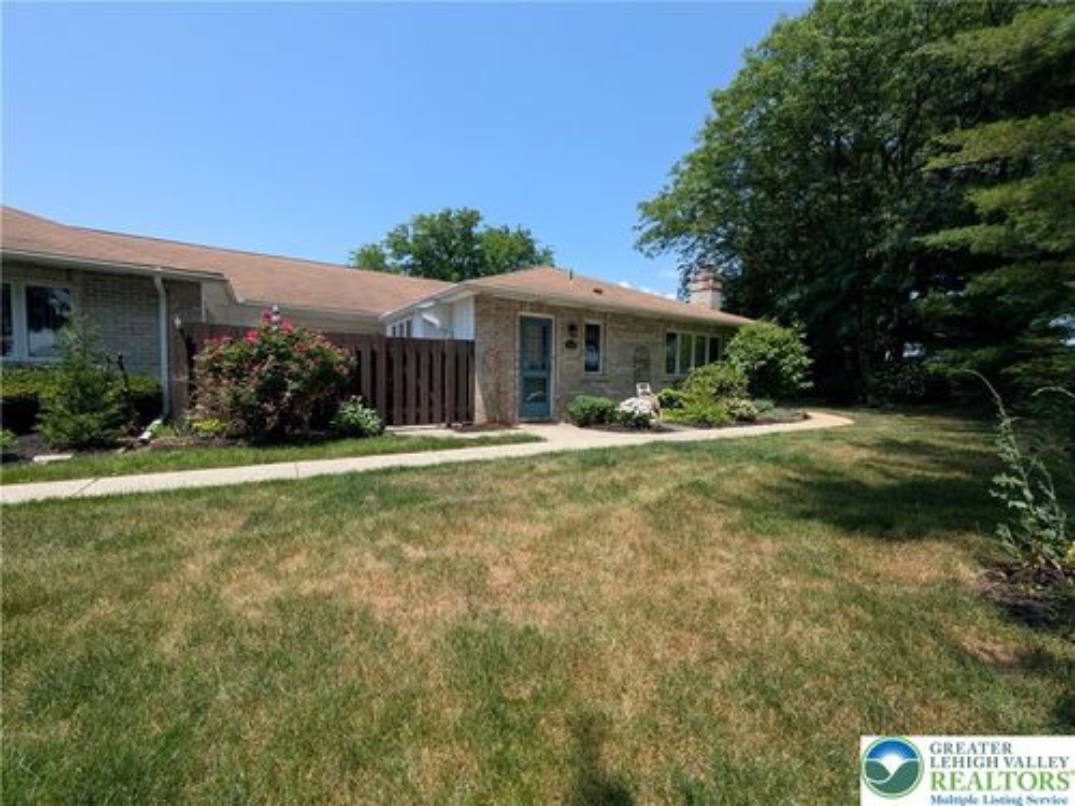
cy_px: 403
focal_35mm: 14
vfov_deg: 85.7
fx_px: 435
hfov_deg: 102.1
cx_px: 538
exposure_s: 1/1070
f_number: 2.2
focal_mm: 1.83
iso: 49
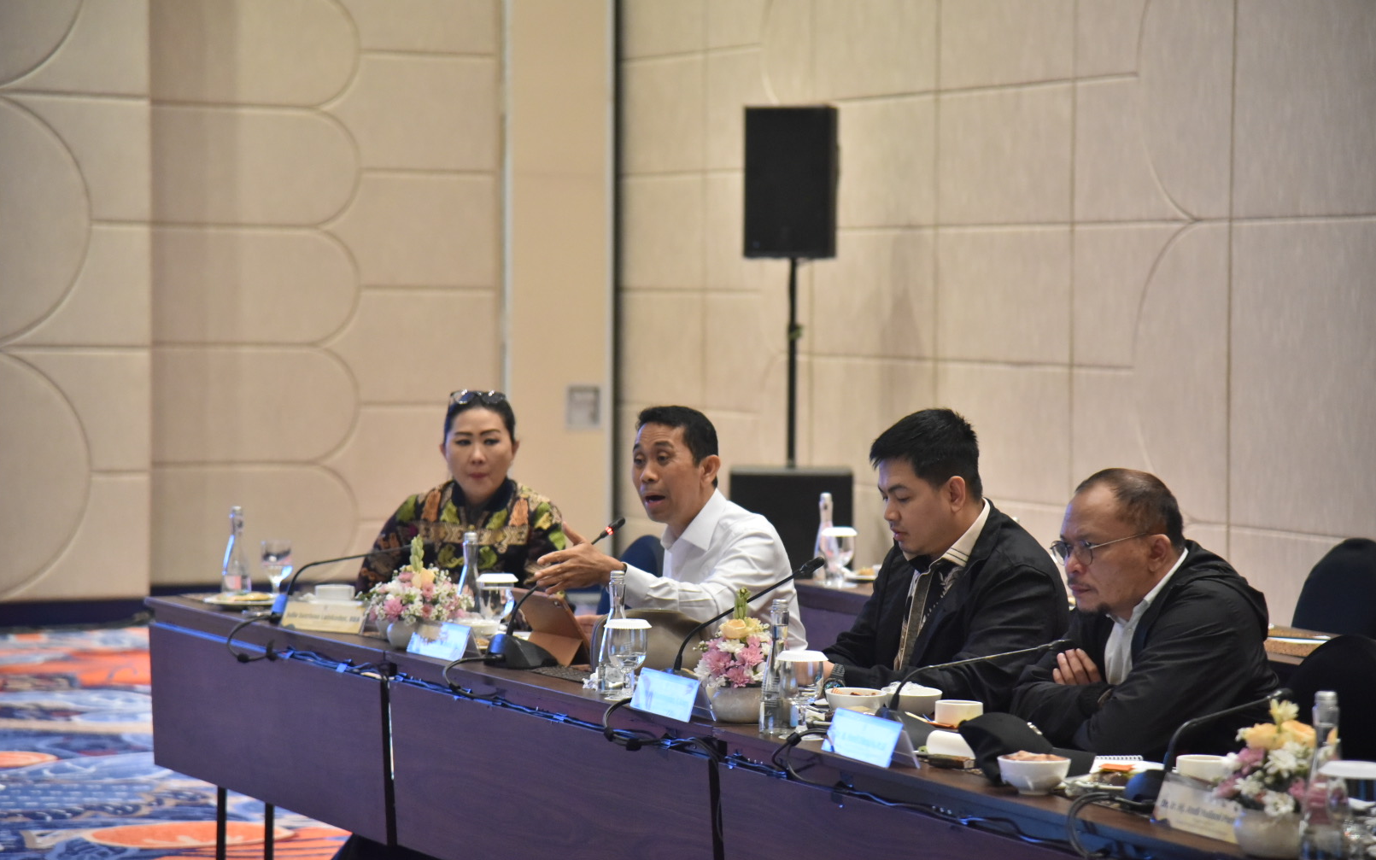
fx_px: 4613
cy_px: 413
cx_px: 687
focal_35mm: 123
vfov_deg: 10.7
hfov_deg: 17.0
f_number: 4
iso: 5000
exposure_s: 1/200
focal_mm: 120
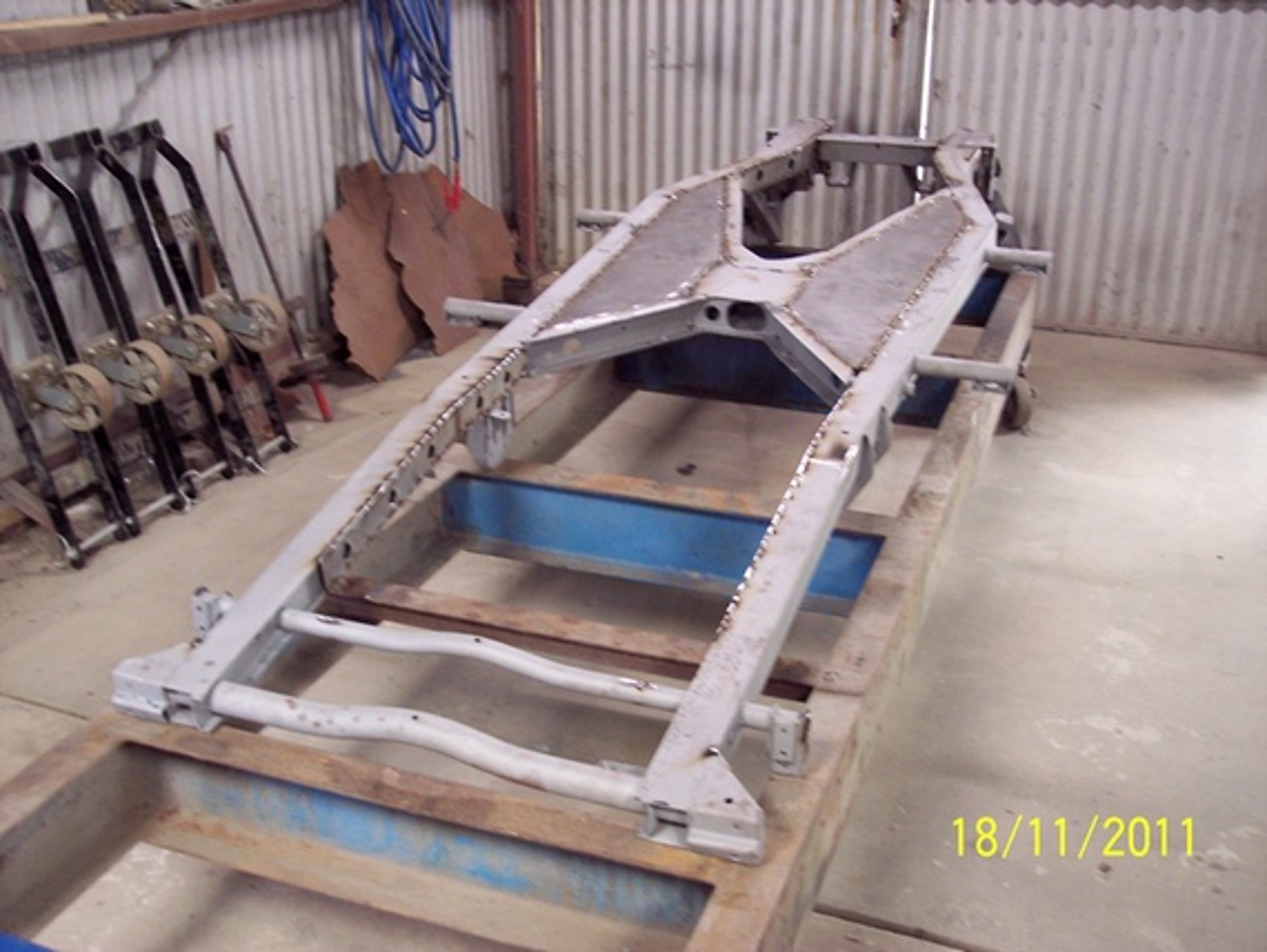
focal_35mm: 39
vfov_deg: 36.8
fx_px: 1428
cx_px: 634
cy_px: 476
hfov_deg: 47.8
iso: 200
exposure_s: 1/8
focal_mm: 8
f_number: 3.4
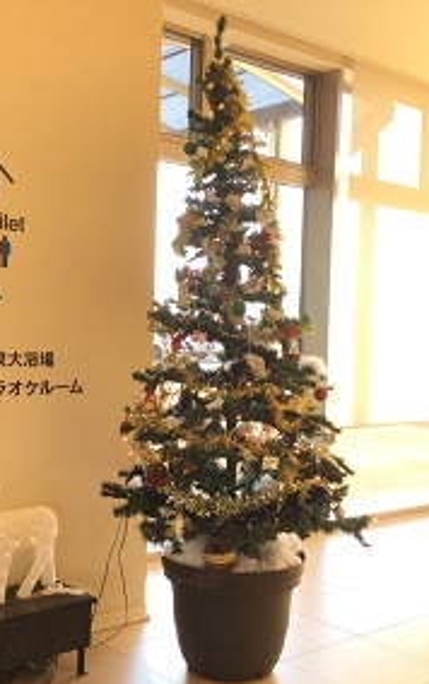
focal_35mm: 45
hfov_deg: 28.6
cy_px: 349
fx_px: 840
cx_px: 192
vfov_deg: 44.3
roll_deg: -2.0
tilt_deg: -1.2
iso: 32
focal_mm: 3.3
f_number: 2.4
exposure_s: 1/120
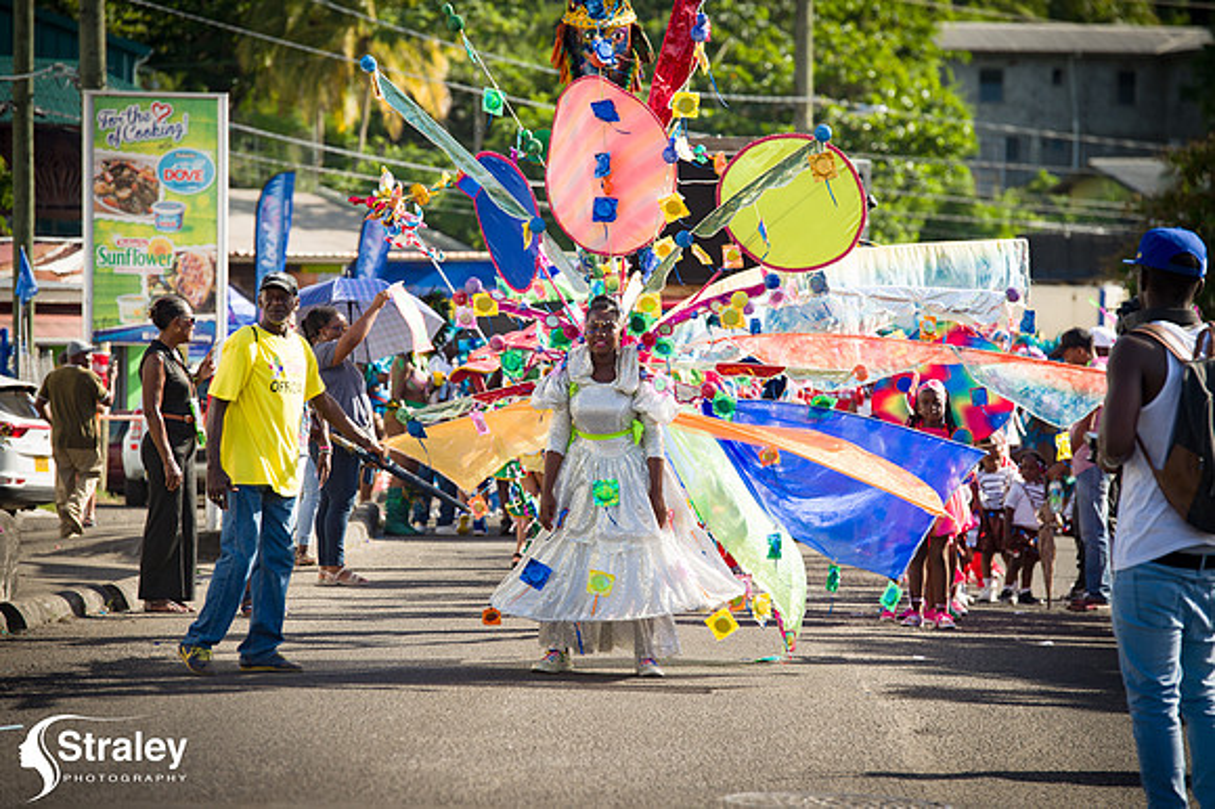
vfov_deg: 7.6
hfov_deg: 11.4
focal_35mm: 180
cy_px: 404
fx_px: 6071
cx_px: 608
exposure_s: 1/200
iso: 100
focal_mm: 180
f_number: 6.3
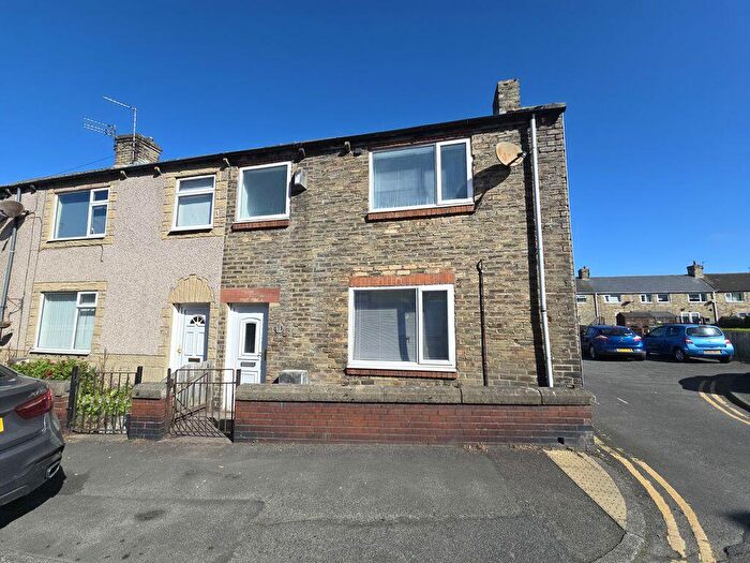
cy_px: 282
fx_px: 282
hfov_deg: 106.2
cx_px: 375
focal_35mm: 13
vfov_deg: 89.9
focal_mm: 2.2
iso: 50
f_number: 2.2
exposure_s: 1/2204
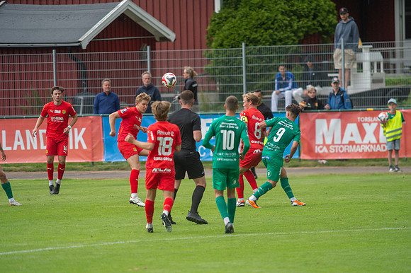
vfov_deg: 3.3
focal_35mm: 420
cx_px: 206
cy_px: 136
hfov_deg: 4.9
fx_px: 4792
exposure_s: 1/1600
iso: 800
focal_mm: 420
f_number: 4
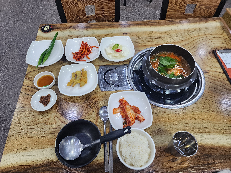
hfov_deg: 73.9
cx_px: 116
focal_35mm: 23
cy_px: 86
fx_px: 153
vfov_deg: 58.9
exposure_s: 1/120
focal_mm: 6.4
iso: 200
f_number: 1.8
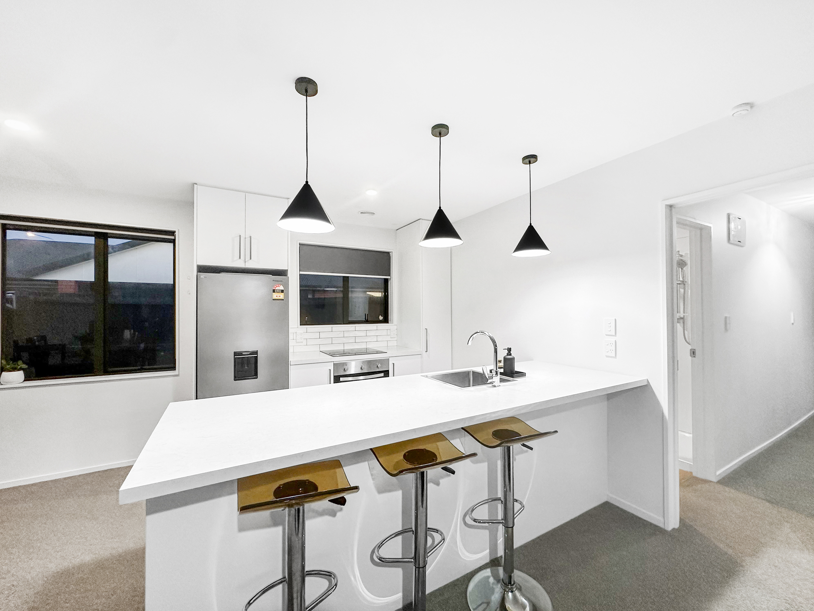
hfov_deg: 102.1
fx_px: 329
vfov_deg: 85.7
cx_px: 407
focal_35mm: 14
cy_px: 306
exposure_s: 1/100
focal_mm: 2.22
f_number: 2.2
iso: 160
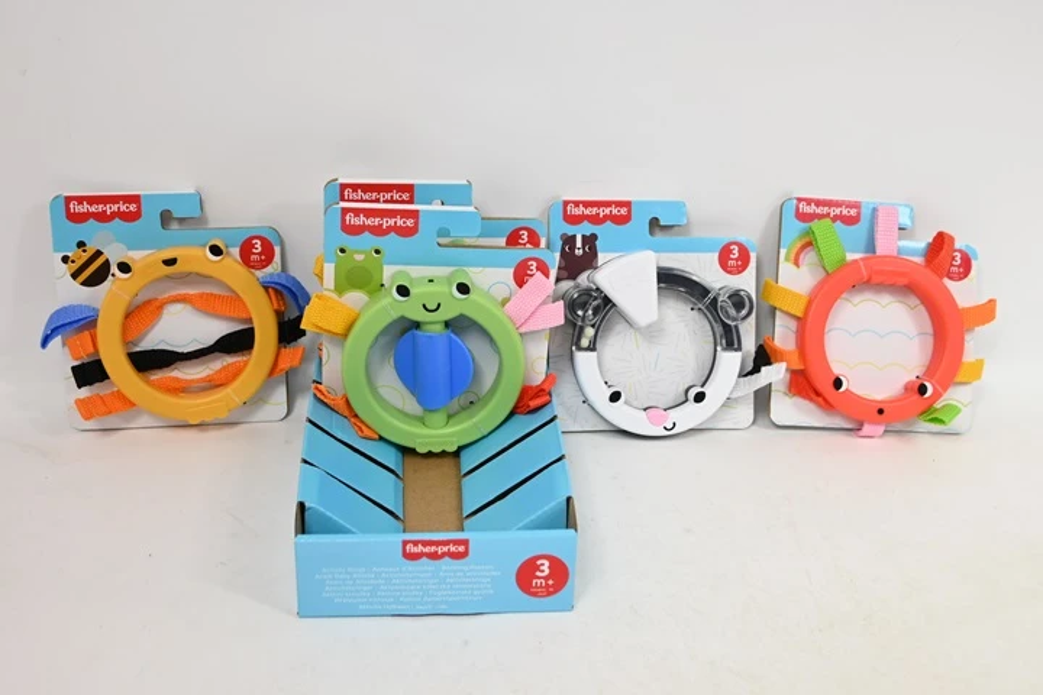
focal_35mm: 41
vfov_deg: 32.4
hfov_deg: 47.2
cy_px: 348
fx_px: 1195
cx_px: 522
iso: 400
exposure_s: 1/160
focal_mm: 27.5
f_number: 4.5
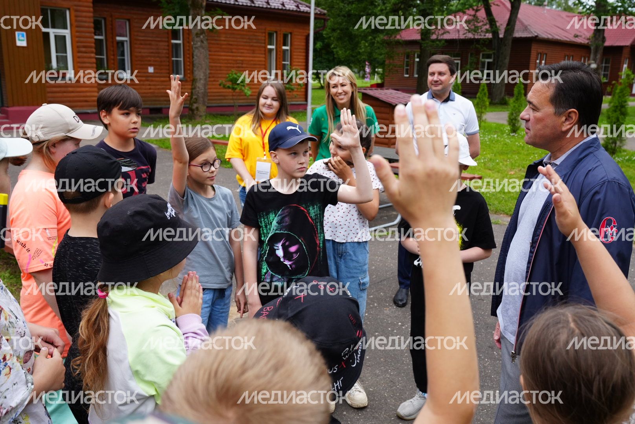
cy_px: 212
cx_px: 318
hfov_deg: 57.2
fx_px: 582
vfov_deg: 40.0
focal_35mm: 33
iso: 1250
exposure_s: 1/800
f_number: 6.3
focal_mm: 33
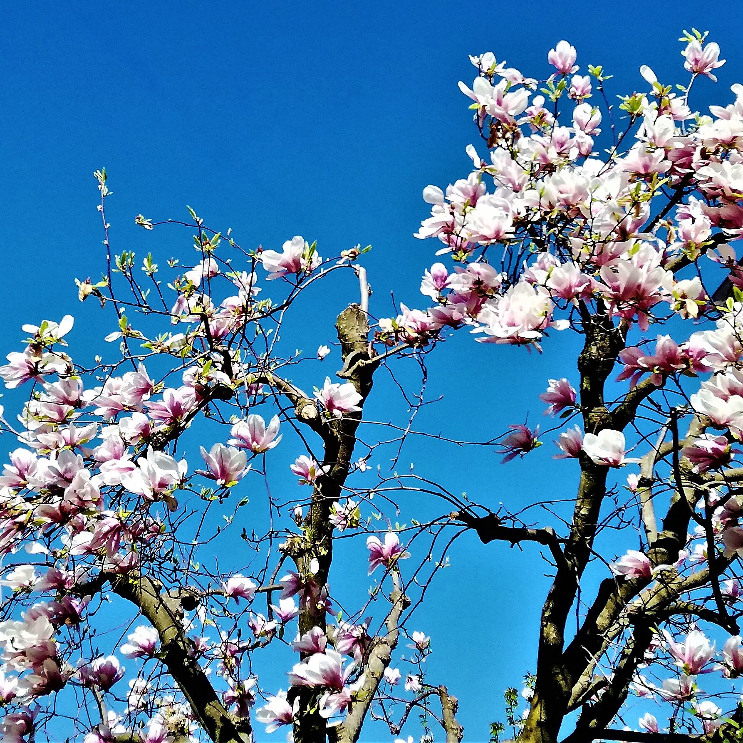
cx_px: 327
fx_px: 923
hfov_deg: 43.8
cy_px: 369
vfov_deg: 43.9
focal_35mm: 38
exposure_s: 1/746
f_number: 2.2
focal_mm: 3.81
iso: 50
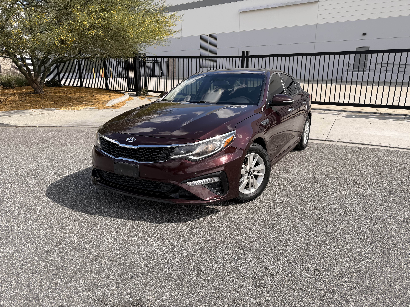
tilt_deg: -16.4
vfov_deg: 56.8
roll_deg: +0.5
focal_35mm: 24
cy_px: 154
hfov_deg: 71.6
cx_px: 205
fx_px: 284
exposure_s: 1/3145
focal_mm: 6.76
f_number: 1.78
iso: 80
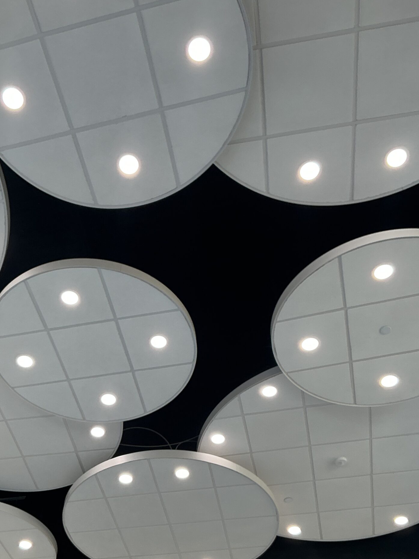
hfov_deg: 35.6
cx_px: 139
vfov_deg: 46.3
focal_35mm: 40
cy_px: 354
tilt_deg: +47.8
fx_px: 646
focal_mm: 3
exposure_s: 1/120
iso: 20
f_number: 1.8
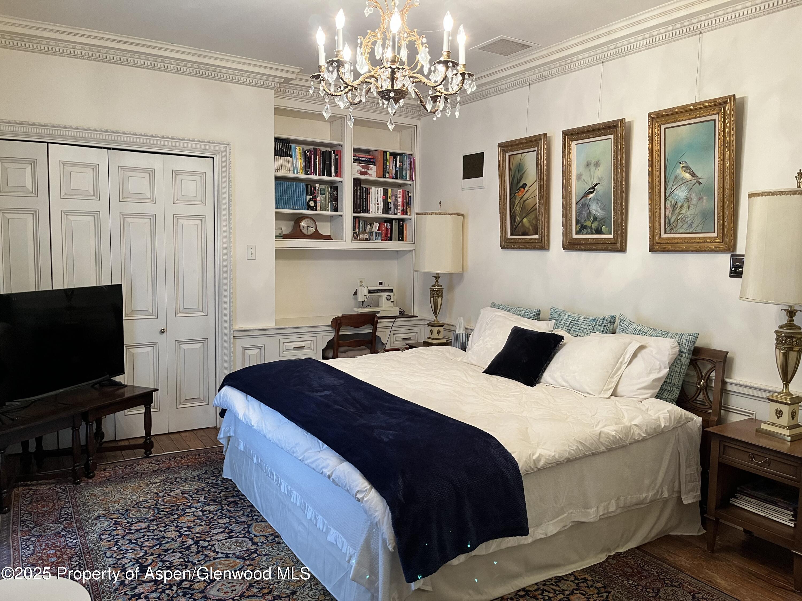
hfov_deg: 67.3
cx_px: 401
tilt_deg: -4.7
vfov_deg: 53.1
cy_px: 300
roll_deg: -0.9
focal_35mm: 26
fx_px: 602
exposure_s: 1/60
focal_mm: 5.1
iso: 250
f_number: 1.6
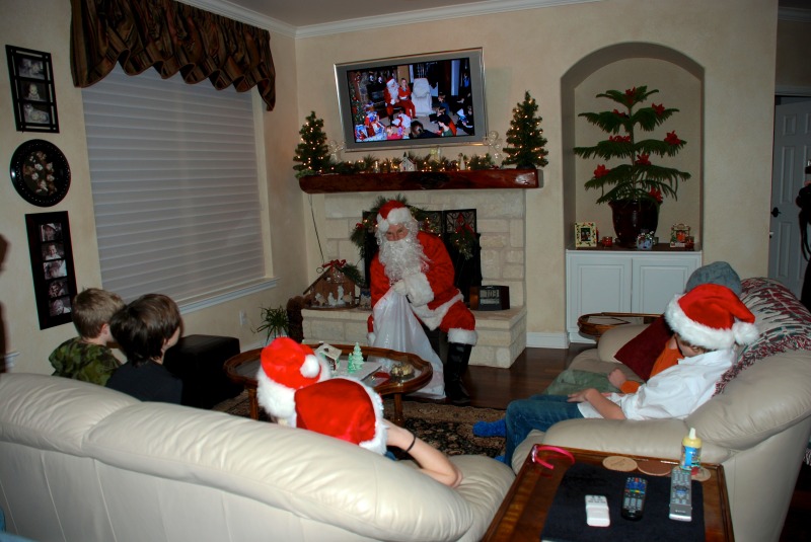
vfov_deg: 48.0
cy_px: 271
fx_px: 609
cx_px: 406
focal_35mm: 27
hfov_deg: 67.3
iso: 200
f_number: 3.5
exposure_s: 1/60
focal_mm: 18
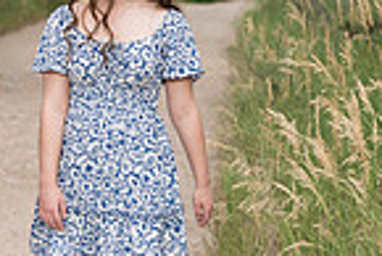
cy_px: 173
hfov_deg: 6.5
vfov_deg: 4.5
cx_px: -306
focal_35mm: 308
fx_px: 3271
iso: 1600
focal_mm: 77
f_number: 3.5
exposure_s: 1/200
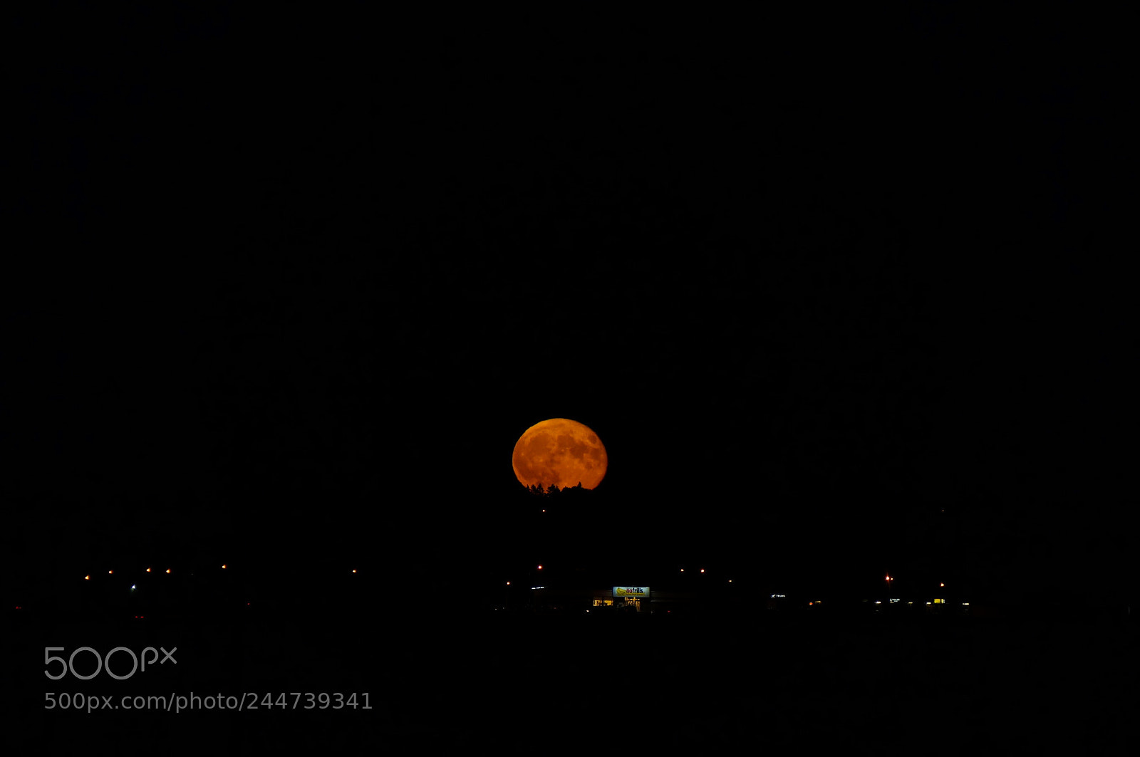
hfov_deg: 6.5
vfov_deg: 4.4
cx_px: 570
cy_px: 378
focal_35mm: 315
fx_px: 9964
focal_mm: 210
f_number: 6.3
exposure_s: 1/50
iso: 400
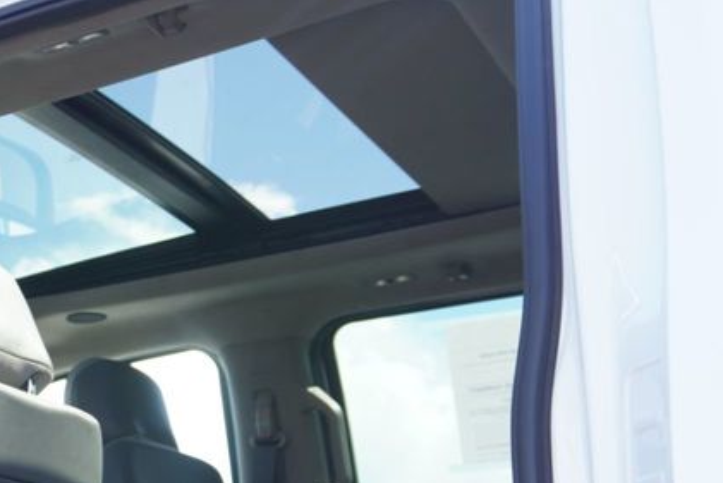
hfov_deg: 25.8
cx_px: -58
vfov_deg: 18.0
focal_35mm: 73
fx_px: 1467
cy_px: 531
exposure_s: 1/80
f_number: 4.5
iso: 100
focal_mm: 20
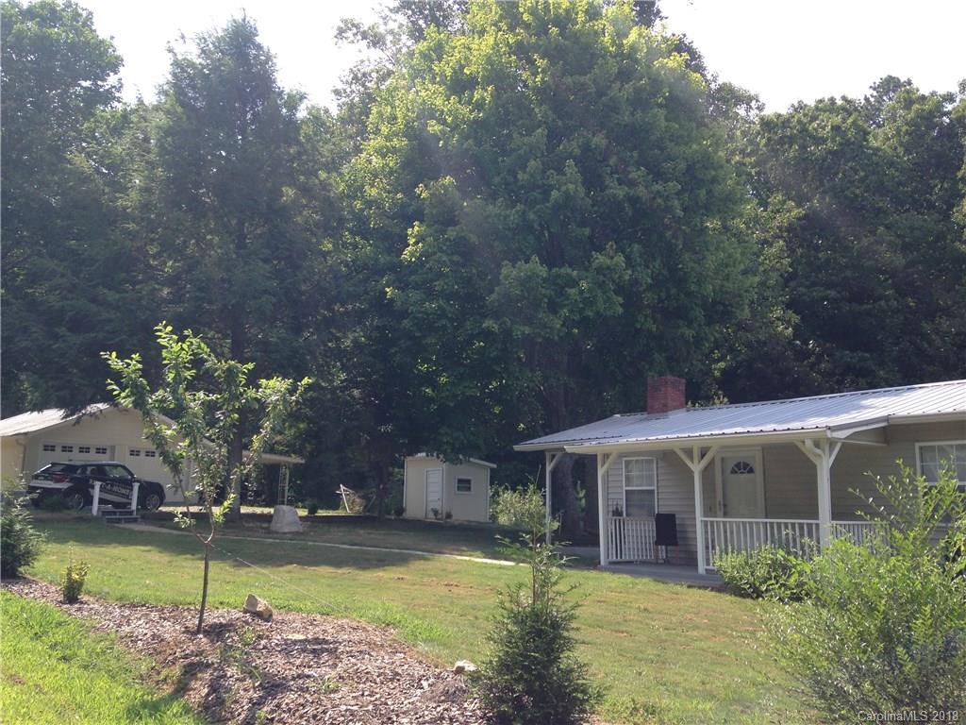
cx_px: 483
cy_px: 362
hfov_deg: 55.4
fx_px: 921
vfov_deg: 42.9
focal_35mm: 33
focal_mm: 4.12
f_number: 2.4
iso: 50
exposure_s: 1/669
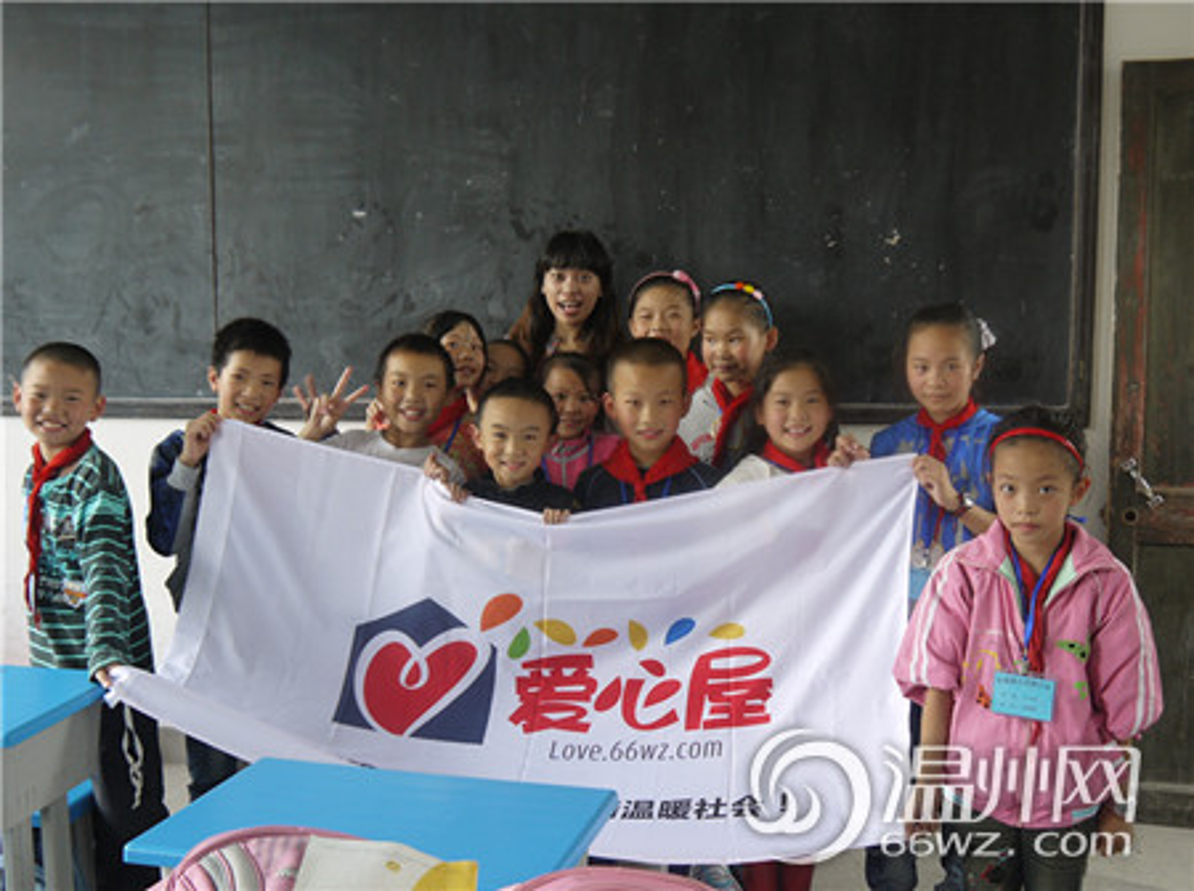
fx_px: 1343
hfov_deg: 47.9
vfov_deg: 36.7
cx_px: 597
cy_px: 446
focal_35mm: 39
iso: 100
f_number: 3.5
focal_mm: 14
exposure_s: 1/30
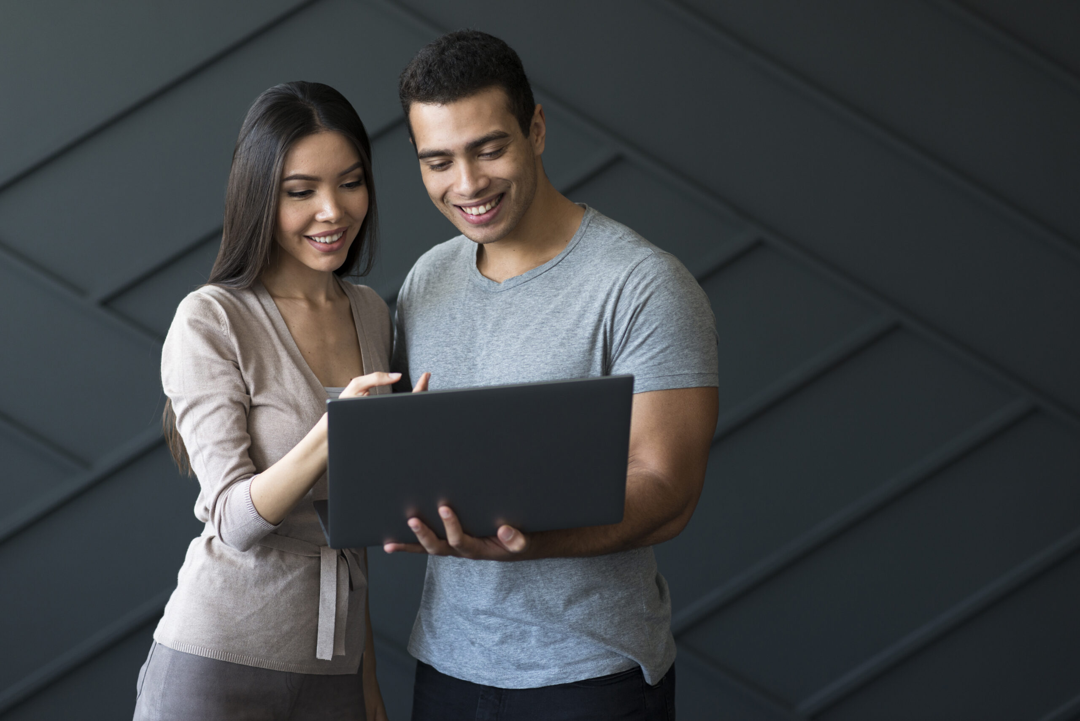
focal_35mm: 85
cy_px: 360
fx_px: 2551
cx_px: 540
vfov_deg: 16.1
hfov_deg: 23.9
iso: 400
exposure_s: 1/160
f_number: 2.8
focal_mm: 85
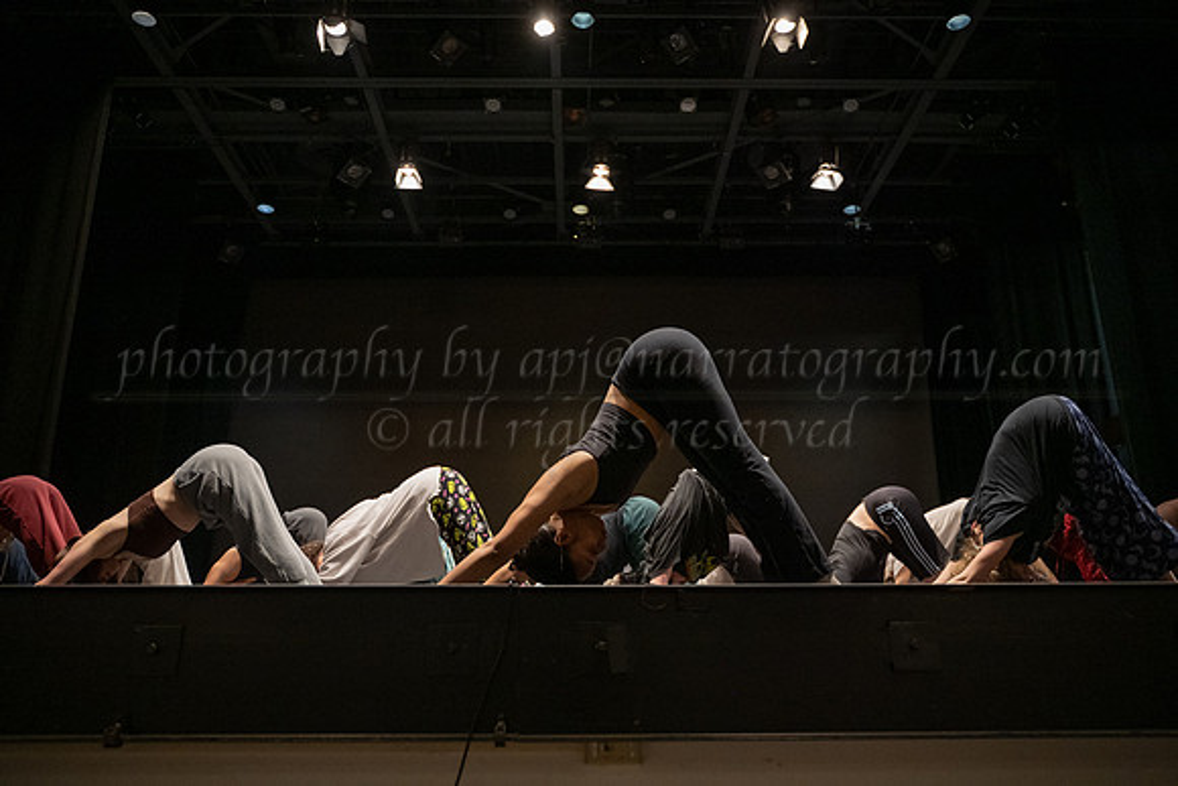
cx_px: 589
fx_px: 916
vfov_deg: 46.4
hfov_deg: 65.5
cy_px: 393
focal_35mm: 28
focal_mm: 28
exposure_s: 1/250
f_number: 2.8
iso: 3200
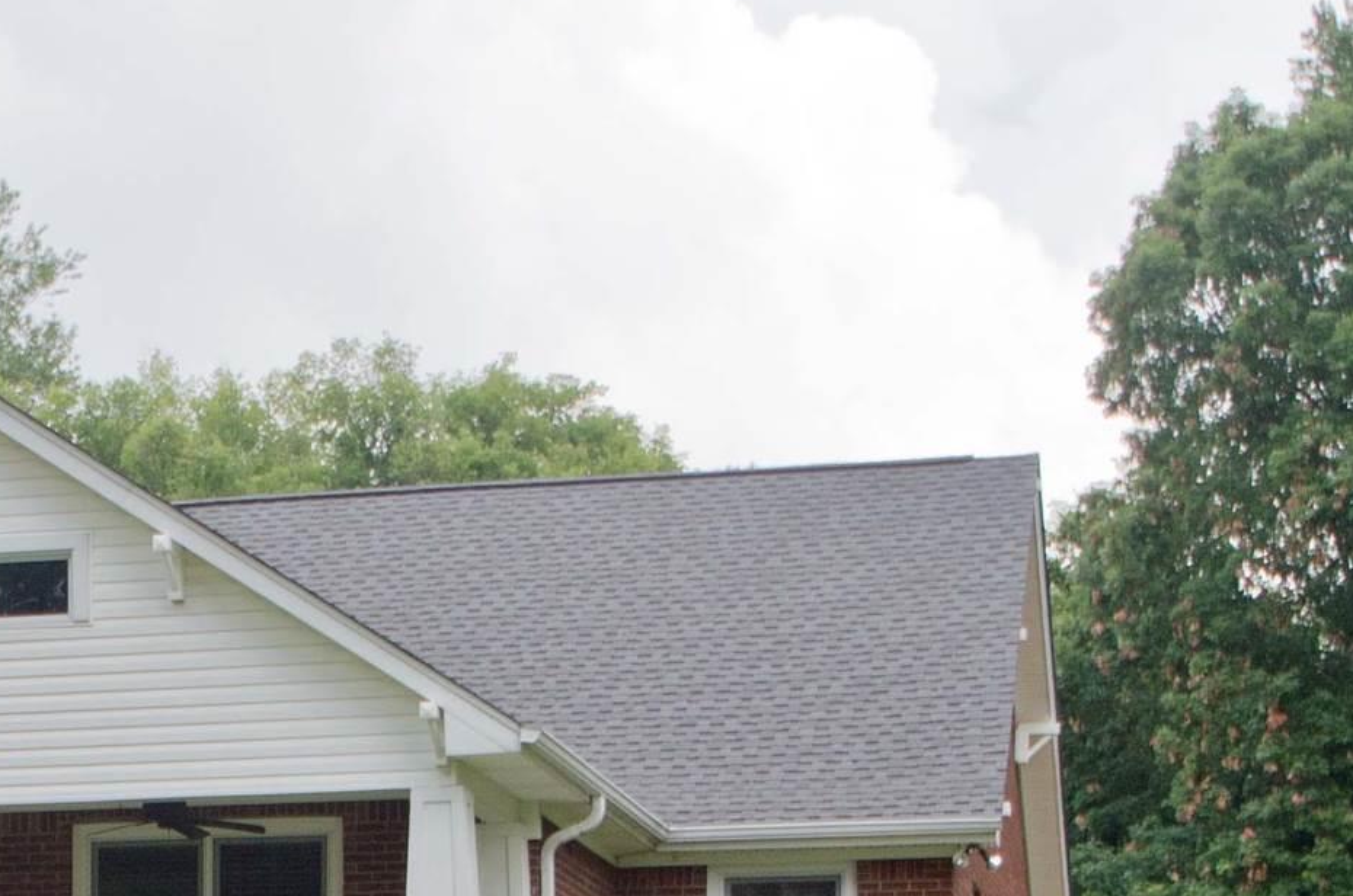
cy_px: 1177
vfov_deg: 12.1
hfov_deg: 18.0
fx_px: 4088
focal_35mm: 109
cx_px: -224
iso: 200
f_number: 6.3
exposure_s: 1/500
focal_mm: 22
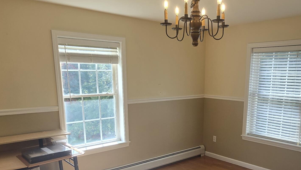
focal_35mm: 30
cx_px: 176
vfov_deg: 37.5
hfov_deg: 63.9
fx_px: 239
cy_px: 137
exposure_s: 1/185
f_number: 2.2
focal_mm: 2.2
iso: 50
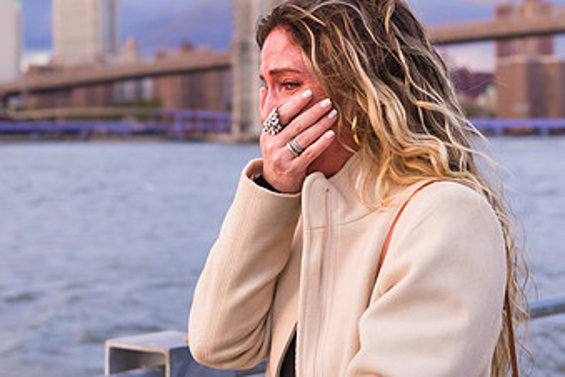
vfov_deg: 14.5
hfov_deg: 21.7
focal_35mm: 94
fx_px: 1475
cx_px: 295
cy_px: 133
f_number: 4
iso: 250
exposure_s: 1/200
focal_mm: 55
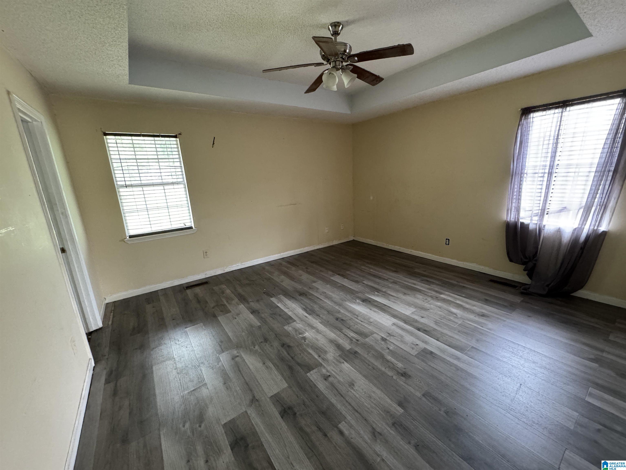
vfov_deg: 85.7
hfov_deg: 102.1
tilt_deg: -14.9
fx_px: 253
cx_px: 313
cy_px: 235
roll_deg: +2.9
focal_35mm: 14
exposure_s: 1/60
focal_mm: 2.22
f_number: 2.2
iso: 800
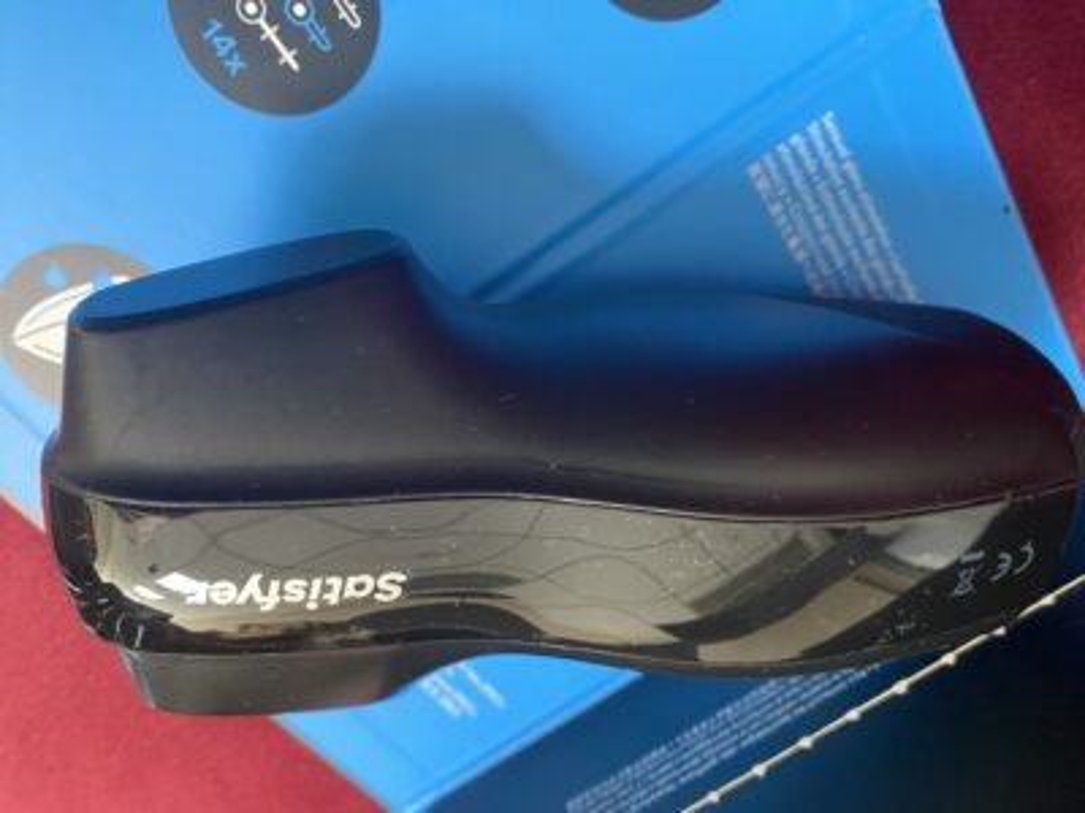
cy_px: 406
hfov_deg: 69.4
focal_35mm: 25
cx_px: 542
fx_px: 784
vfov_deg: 54.9
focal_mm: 4.25
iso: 400
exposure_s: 1/33
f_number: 1.8
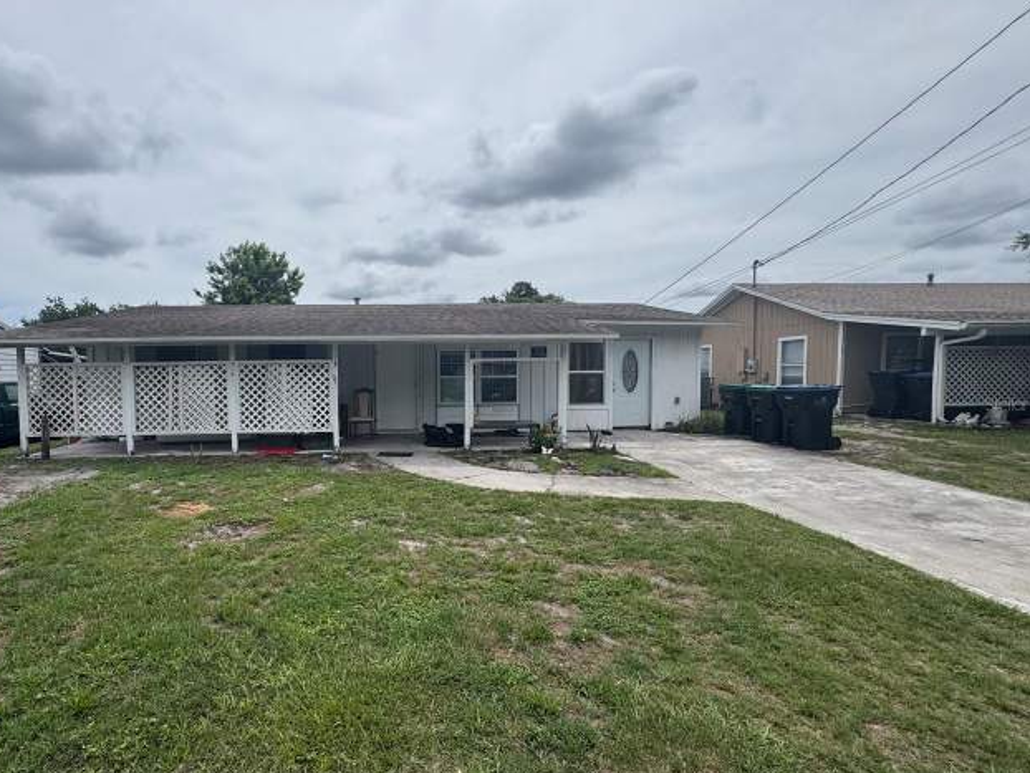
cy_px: 404
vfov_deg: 71.6
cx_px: 401
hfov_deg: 86.4
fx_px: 536
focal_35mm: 18
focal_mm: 2.22
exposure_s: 1/2985
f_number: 2.2
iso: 50
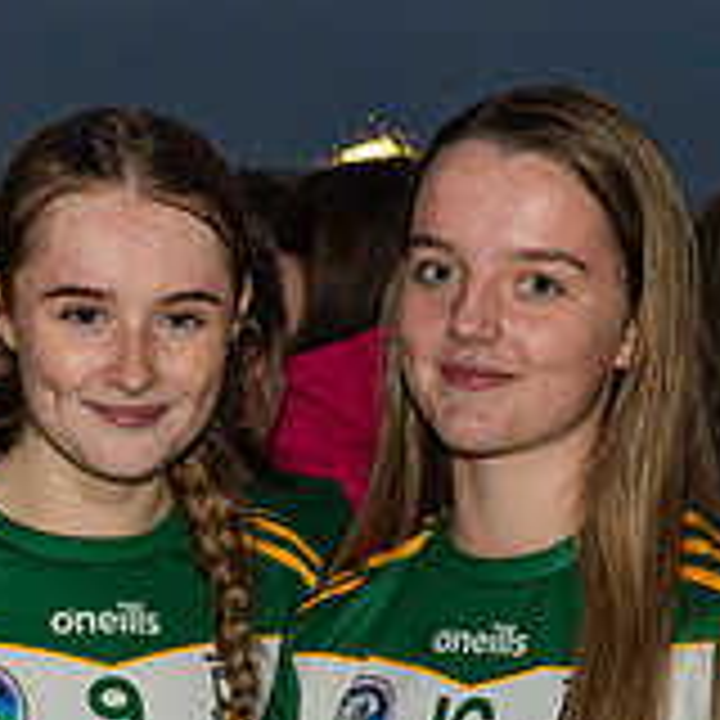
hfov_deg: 9.0
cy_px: 797
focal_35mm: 195
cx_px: 344
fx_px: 4589
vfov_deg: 8.9
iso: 1600
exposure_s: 1/125
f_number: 2.8
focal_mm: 52
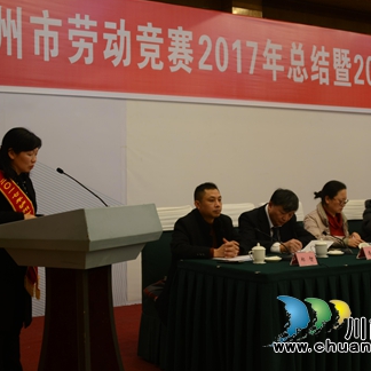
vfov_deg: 31.1
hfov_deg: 31.1
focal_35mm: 55
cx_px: 200
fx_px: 667
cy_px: 186
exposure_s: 1/8
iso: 100
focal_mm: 28
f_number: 3.5
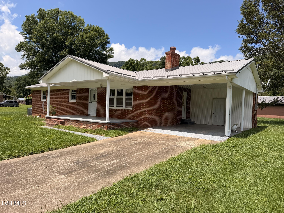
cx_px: 142
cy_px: 106
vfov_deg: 56.8
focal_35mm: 24
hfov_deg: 71.6
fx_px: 197
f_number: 1.78
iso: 80
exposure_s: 1/5319
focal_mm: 6.76
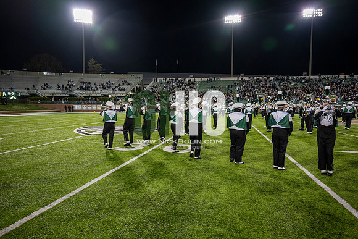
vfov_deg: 53.2
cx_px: 179
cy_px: 120
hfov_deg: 73.7
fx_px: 239
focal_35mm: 24
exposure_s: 1/500
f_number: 3.2
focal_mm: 24
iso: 1250
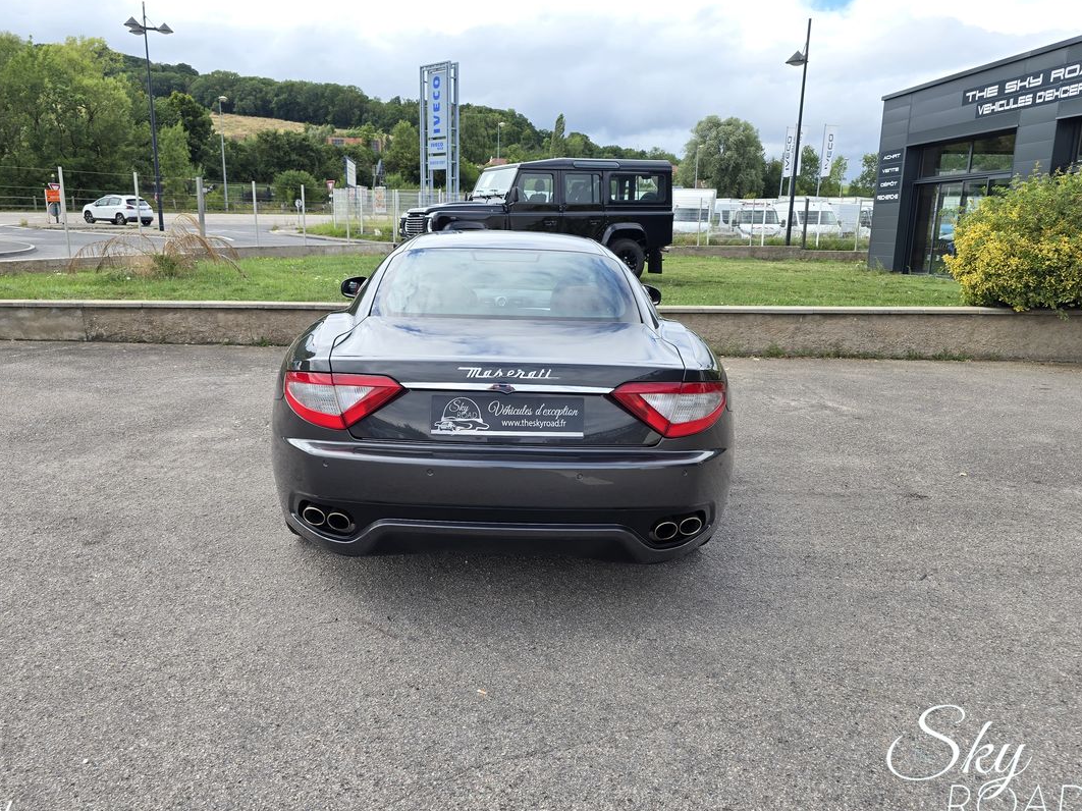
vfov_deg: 53.0
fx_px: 813
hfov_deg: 67.2
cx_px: 493
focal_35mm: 26
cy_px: 397
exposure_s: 1/348
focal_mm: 6.3
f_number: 1.7
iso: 12
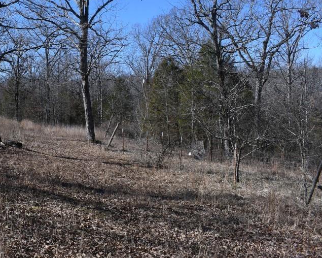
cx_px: 57
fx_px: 438
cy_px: 99
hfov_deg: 38.6
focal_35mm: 46
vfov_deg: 32.6
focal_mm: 18
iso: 320
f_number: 7.1
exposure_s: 1/1000
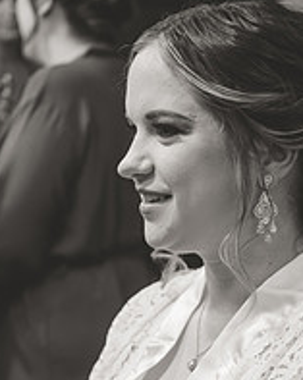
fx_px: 1157
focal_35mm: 103
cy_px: 320
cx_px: 231
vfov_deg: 18.4
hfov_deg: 14.8
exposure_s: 1/125
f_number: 2.8
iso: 2000
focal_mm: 48
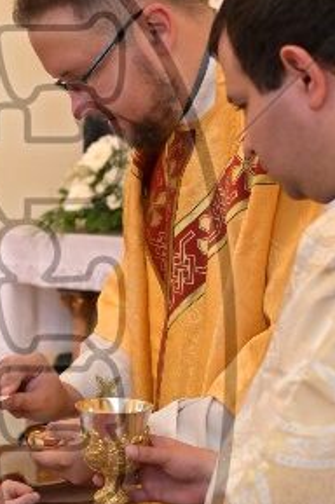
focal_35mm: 90
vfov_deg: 22.5
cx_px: 18
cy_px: 358
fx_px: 1259
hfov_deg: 15.0
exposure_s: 1/125
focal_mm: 40
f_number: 4
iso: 5000
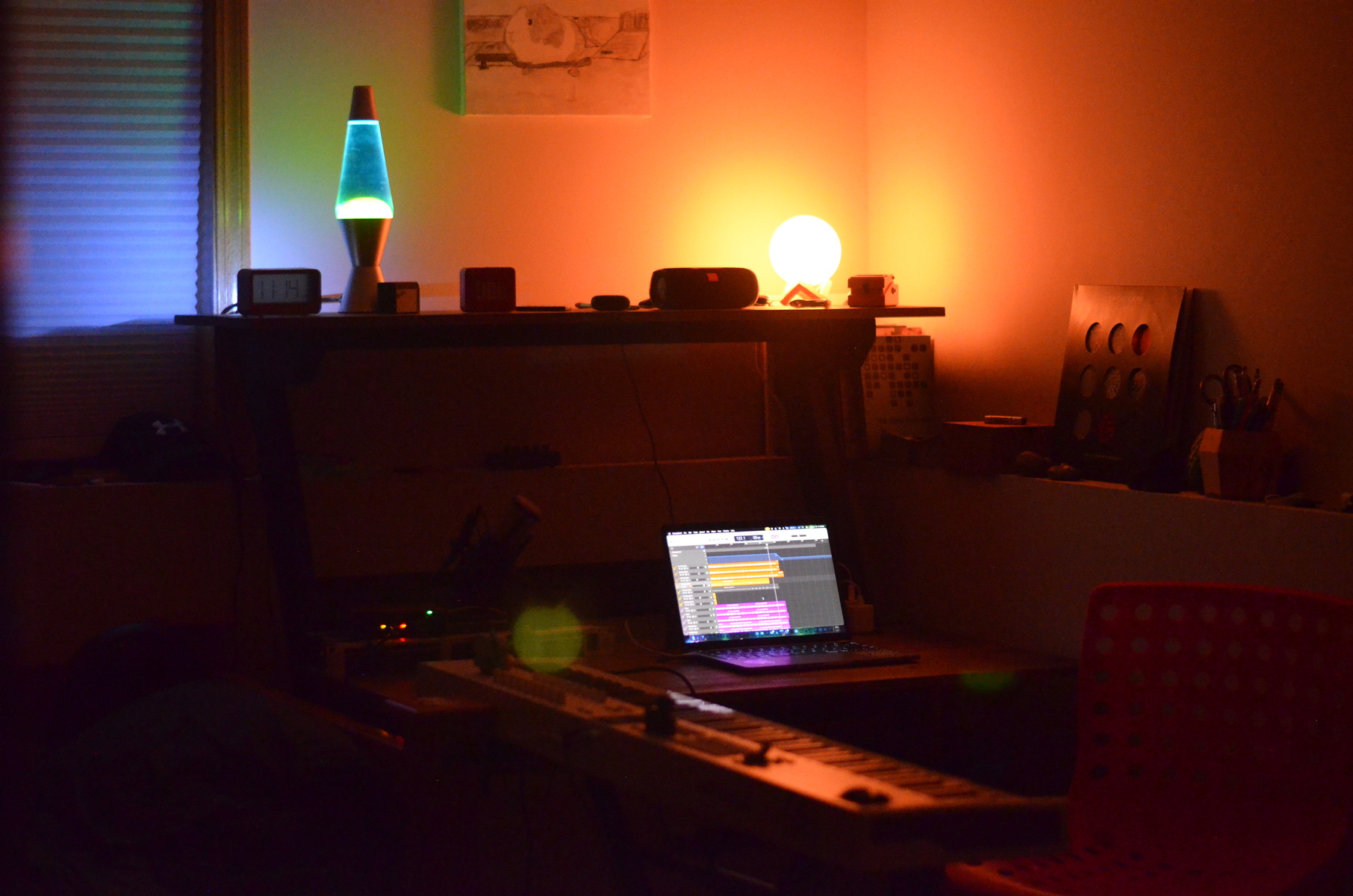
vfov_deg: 18.1
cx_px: 676
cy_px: 448
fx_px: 2813
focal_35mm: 75
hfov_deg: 27.0
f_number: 1.8
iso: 5000
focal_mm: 50
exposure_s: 1/50
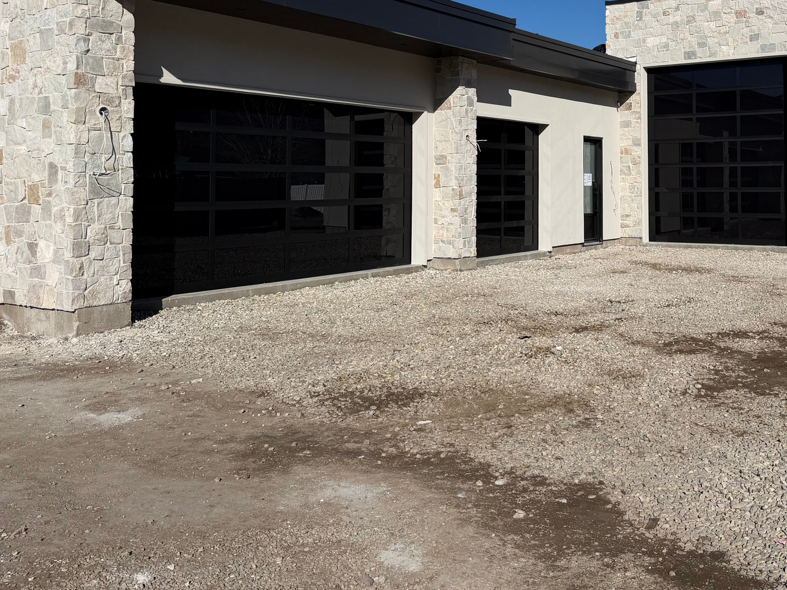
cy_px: 146
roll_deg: +0.1
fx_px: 841
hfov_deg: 48.3
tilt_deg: +1.2
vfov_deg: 37.7
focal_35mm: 37
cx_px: 586
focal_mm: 6.76
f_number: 1.78
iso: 80
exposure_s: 1/9091
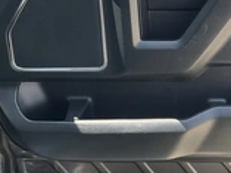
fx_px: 494
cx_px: 207
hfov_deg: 25.5
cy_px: 13
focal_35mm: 74
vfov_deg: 19.5
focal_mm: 3
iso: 25
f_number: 1.8
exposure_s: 1/122
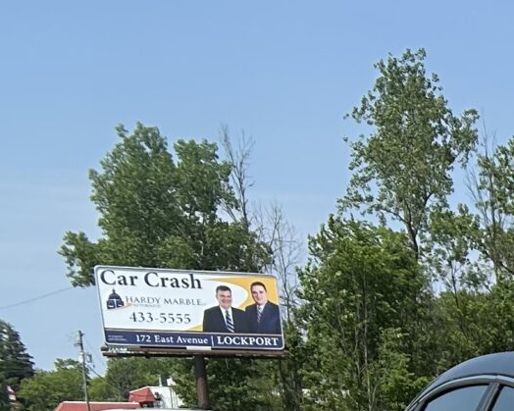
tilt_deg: -13.6
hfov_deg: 13.6
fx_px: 1886
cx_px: 980
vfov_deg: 11.3
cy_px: 800
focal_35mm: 124
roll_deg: +0.1
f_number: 1.5
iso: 50
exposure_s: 1/3571
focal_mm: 5.7
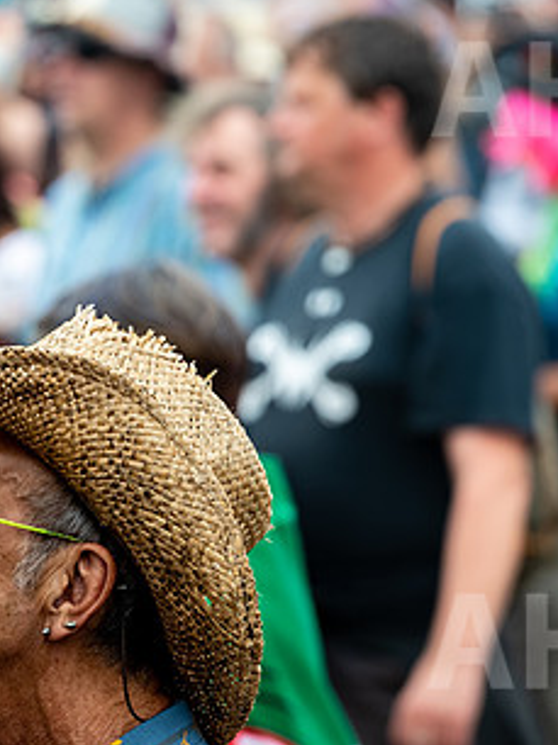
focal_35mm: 473
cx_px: -107
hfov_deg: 3.1
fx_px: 10180
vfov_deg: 4.2
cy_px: 392
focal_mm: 200
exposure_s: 1/250
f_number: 5.6
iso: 160
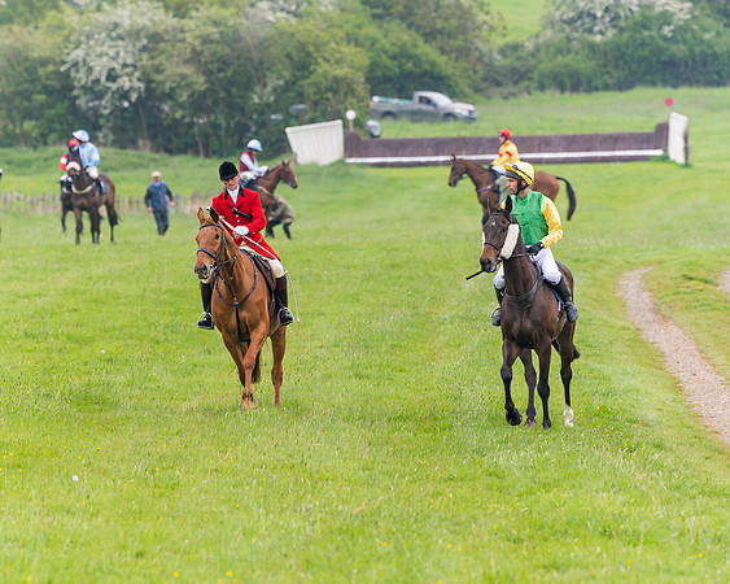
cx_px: 320
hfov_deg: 5.5
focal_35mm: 351
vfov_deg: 4.4
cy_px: 303
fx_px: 7576
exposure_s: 1/800
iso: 400
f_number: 4
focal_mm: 200
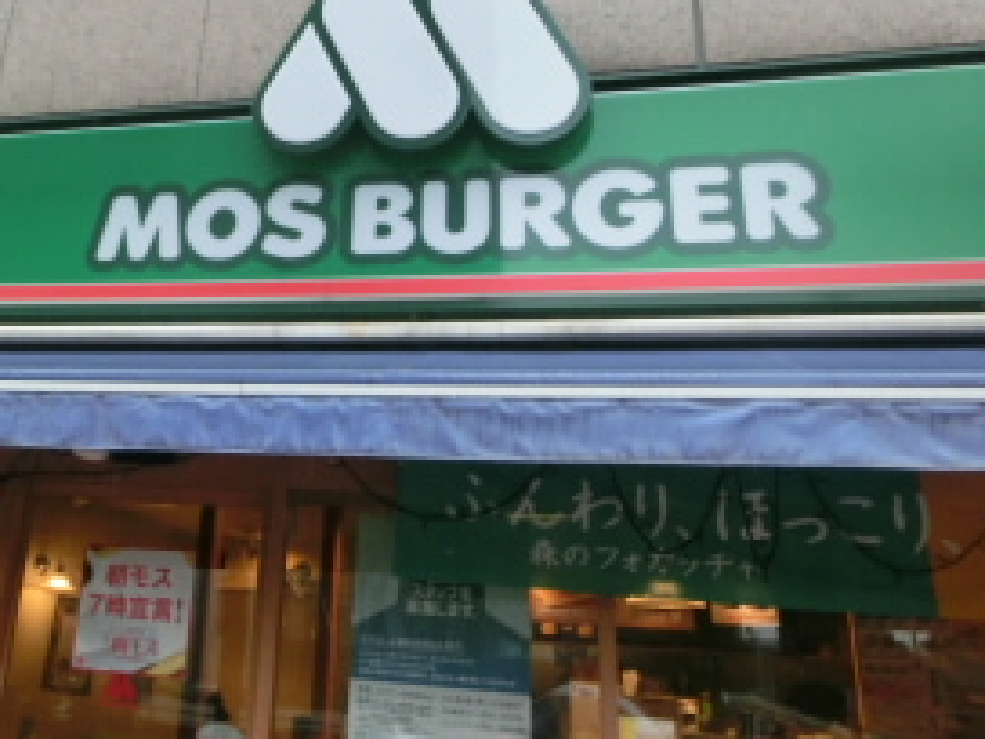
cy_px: 255
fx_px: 1081
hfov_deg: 46.8
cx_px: 221
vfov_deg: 37.4
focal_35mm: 38
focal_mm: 4.24
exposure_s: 1/250
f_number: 3
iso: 200
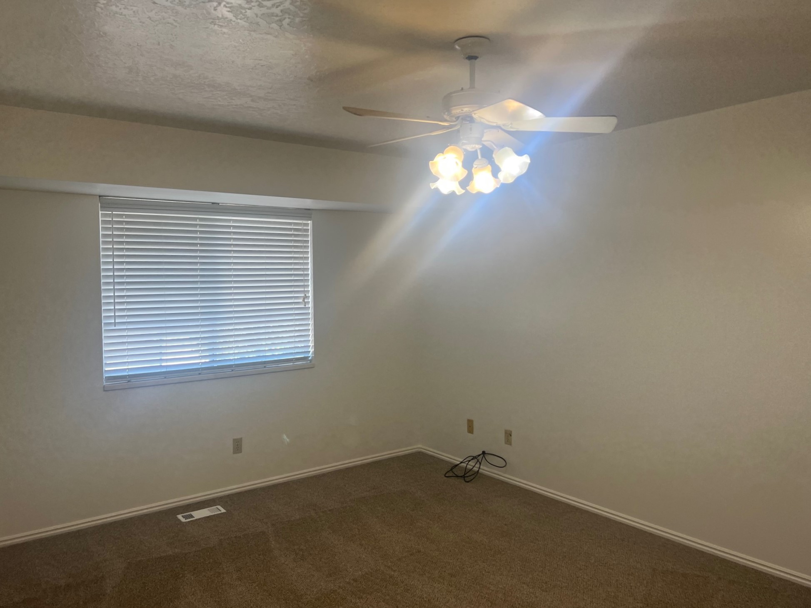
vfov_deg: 53.1
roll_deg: -0.9
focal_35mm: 26
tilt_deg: -1.3
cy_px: 304
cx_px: 406
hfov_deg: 67.3
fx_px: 609
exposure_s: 1/148
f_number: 1.5
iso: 64
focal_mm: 5.7
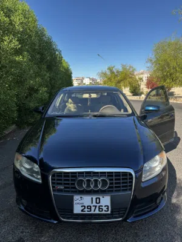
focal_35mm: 24
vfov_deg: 71.6
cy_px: 121
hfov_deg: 56.8
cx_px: 91
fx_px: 168
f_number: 1.78
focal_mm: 6.86
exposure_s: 1/1779
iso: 80
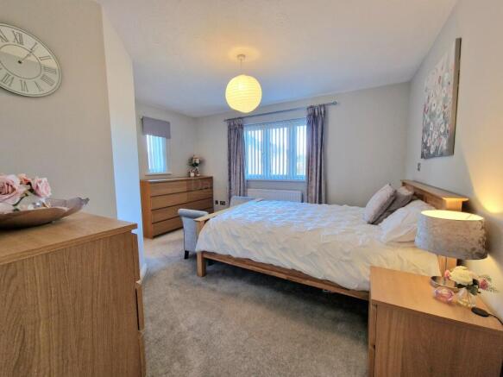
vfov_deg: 89.9
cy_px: 188
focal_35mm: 13
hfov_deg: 106.2
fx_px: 189
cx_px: 252
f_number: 2.2
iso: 100
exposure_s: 1/50
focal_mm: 2.2
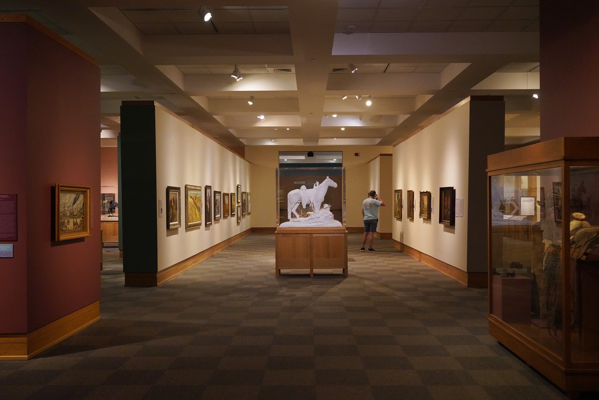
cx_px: 300
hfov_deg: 54.4
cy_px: 200
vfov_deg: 37.9
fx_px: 582
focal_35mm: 35
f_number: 5.6
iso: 8000
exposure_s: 1/100
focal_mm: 35
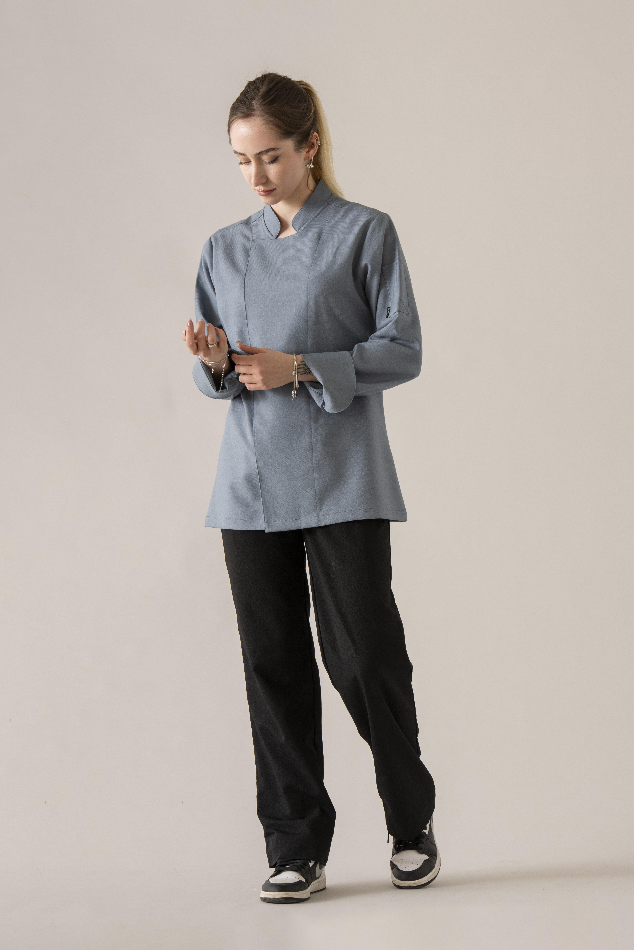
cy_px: 475
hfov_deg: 11.0
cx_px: 317
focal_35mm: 125
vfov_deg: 16.4
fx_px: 3299
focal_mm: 125
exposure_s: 1/160
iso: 320
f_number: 11
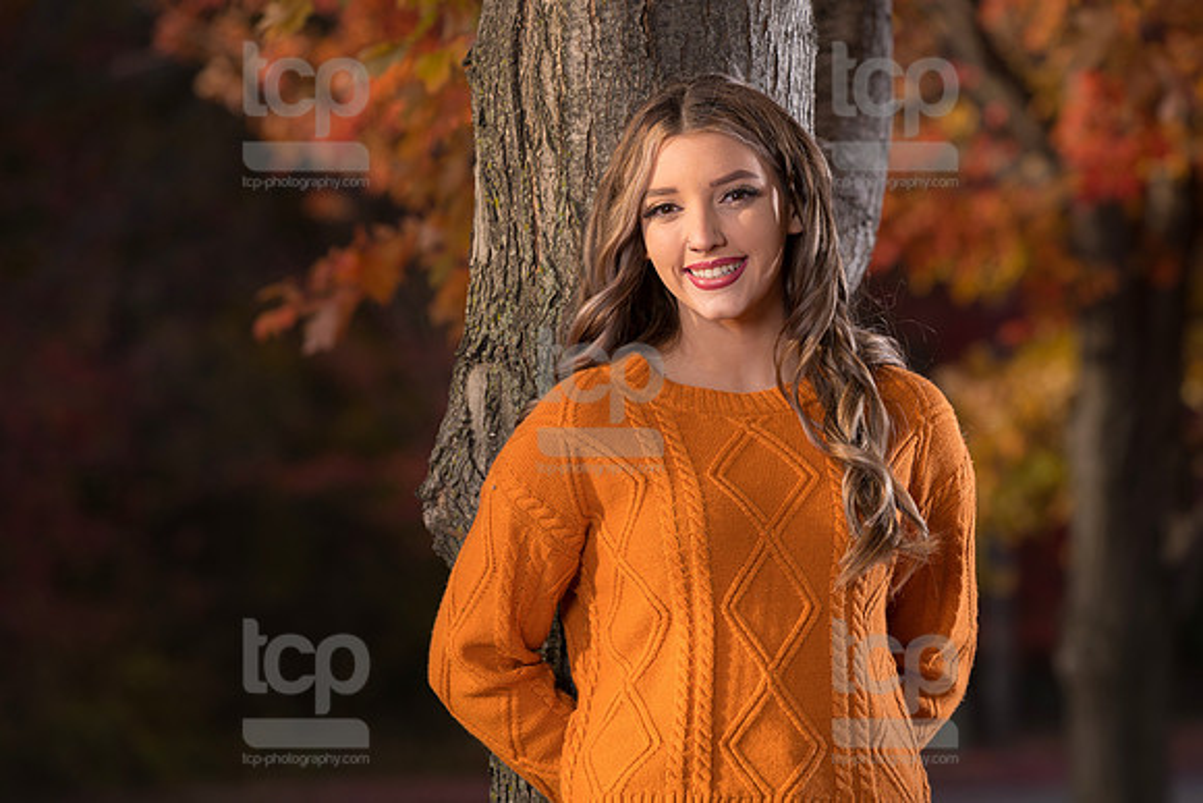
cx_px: 782
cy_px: 366
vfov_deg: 6.8
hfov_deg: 10.2
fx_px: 6736
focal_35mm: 202
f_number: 4.5
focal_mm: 155
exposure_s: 1/250
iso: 50
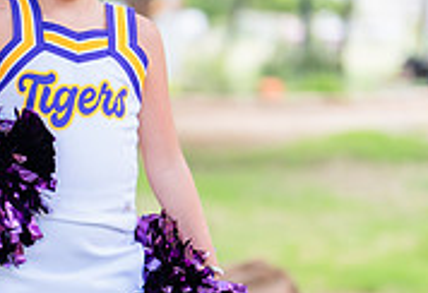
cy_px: 216
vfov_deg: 7.8
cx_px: 6
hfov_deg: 11.3
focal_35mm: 179
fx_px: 2147
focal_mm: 50
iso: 100
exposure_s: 1/400
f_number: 1.2
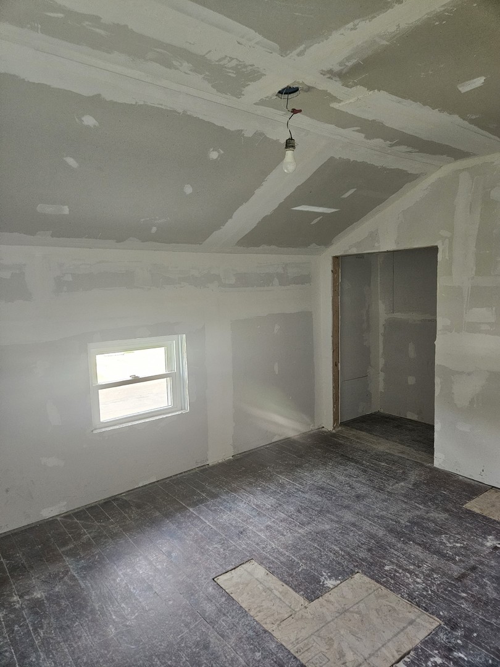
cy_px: 334
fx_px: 443
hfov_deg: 58.9
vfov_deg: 73.9
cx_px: 250
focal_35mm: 23
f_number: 1.8
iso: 500
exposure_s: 1/240
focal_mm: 5.4
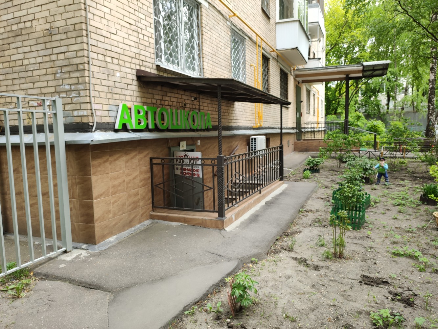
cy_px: 164
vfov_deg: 53.1
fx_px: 329
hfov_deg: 67.3
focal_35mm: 26
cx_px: 219
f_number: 1.75
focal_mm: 4.75
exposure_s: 1/100
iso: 120
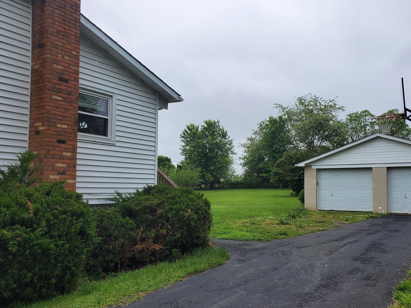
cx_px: 240
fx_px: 368
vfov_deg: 45.4
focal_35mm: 31
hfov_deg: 58.0
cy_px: 161
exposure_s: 1/1212
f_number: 2.4
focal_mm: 4.3
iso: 50
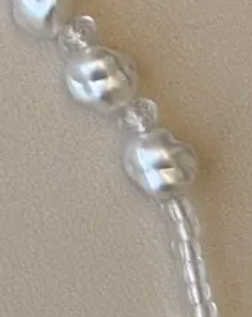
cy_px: -609
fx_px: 2588
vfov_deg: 6.4
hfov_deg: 5.4
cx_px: -380
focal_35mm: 277
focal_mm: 6.76
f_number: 1.78
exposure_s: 1/475
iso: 80
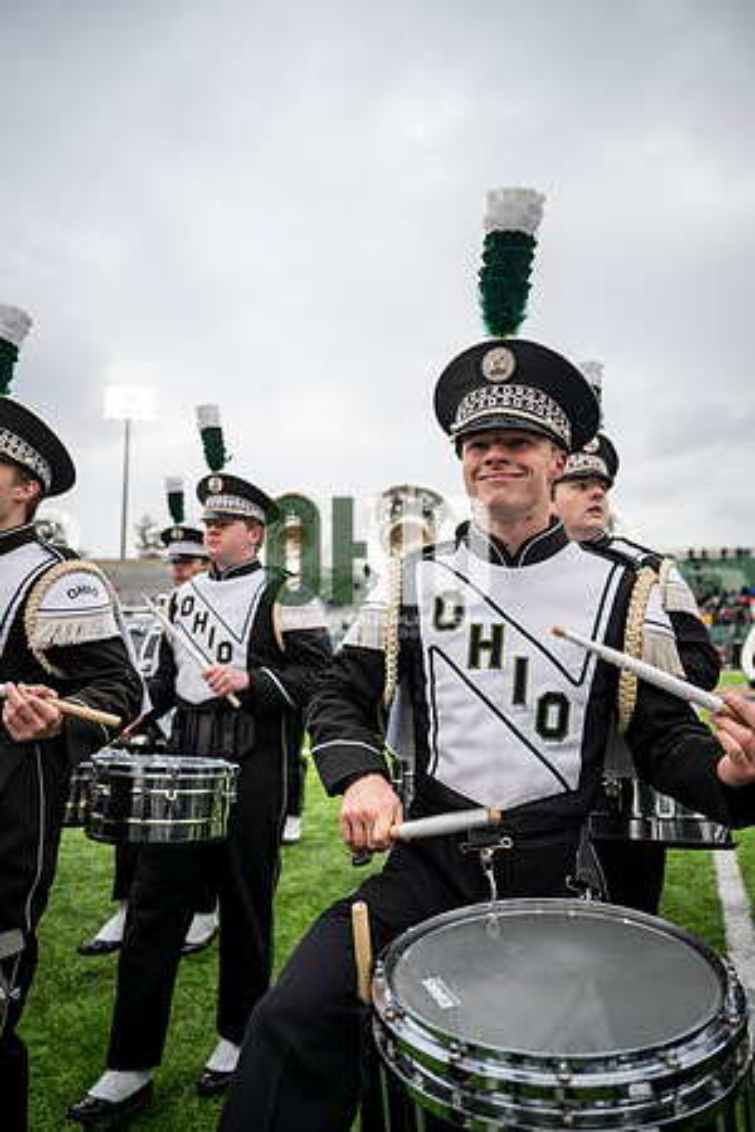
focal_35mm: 24
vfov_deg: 73.7
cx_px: 378
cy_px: 566
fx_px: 755
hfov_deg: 53.1
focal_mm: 24
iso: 100
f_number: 2.8
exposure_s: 1/500
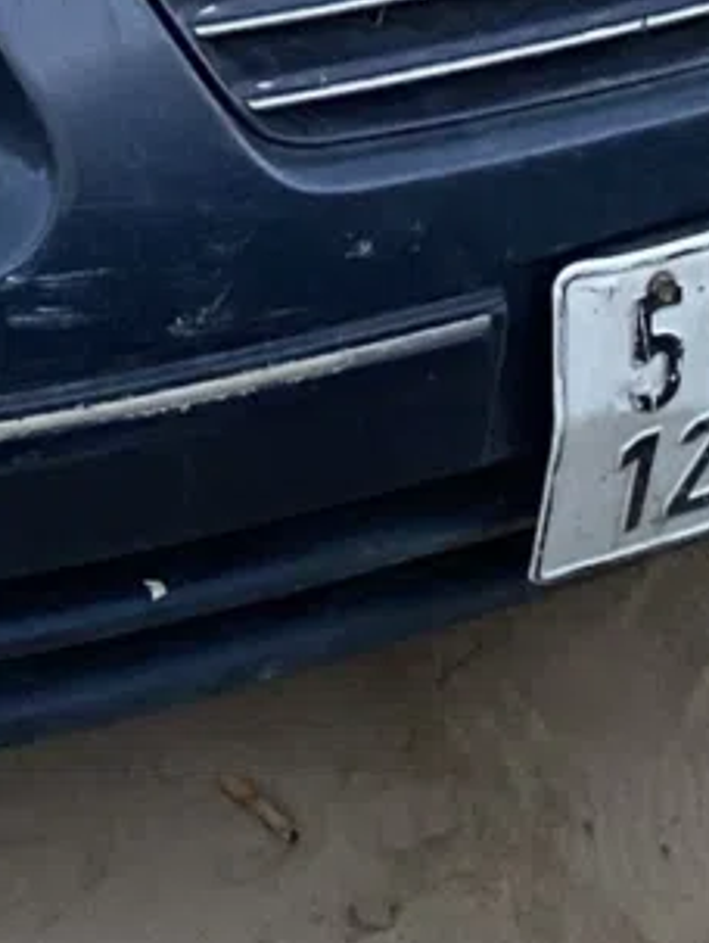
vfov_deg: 16.2
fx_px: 3188
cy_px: -135
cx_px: 22
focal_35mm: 117
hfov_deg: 12.6
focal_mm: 4.25
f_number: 1.8
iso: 500
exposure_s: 1/60
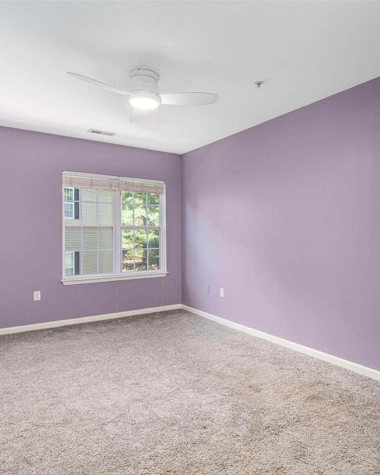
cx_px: 236
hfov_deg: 58.1
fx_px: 337
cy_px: 238
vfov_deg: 70.3
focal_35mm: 24
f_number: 8
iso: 320
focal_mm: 17
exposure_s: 1/80
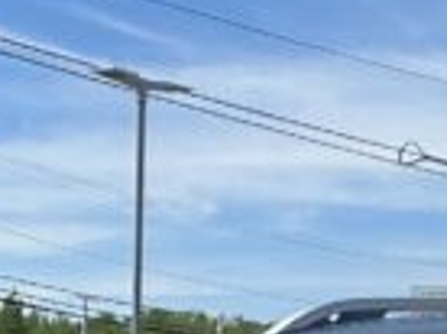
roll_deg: -3.8
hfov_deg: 10.3
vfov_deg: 7.3
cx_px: 269
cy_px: 707
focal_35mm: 193
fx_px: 2488
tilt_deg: -7.6
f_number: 1.5
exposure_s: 1/4115
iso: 50
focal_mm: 5.7
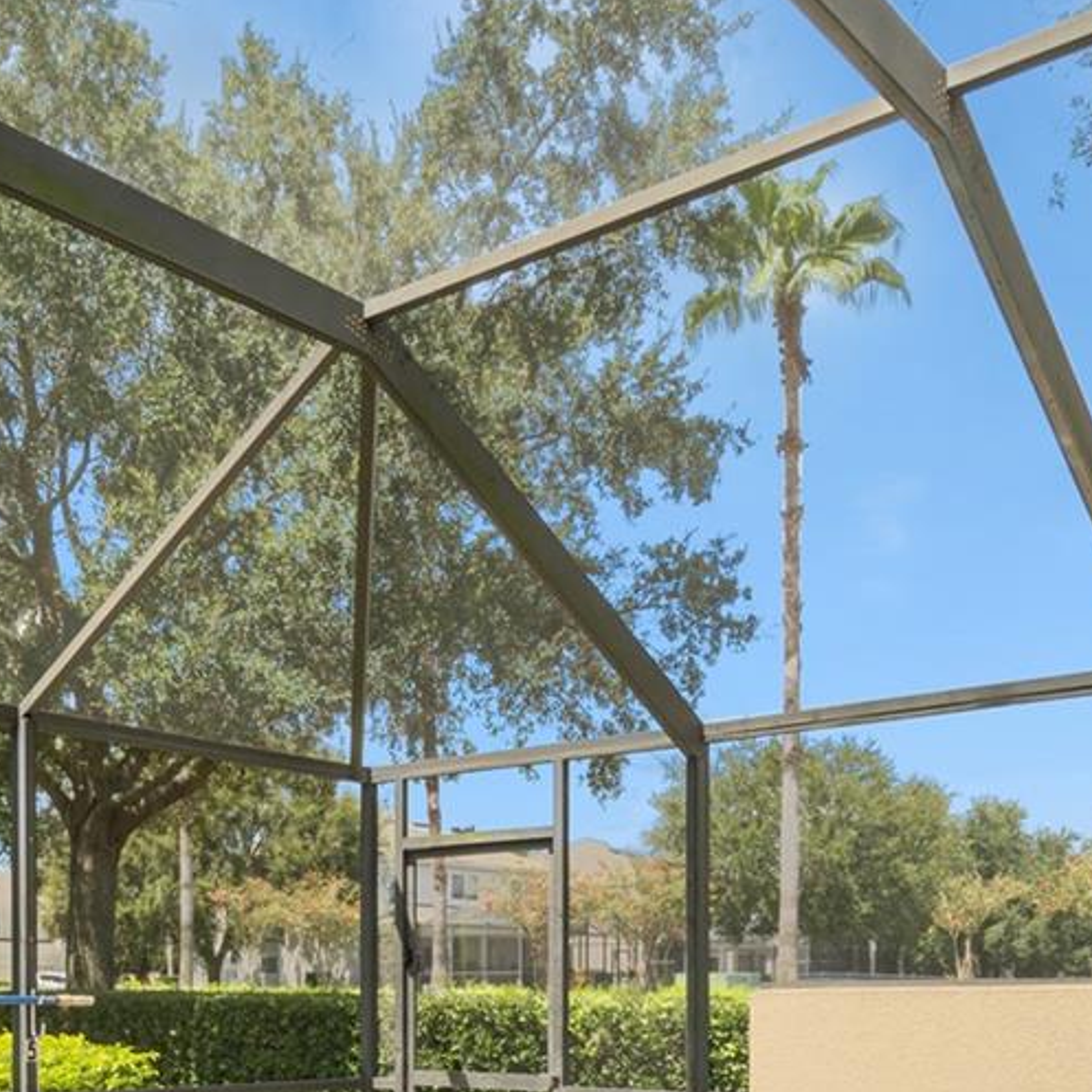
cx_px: 422
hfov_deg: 40.7
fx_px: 1463
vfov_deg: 36.5
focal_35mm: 41
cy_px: 1112
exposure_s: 1/20
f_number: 11
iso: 100
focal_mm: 10
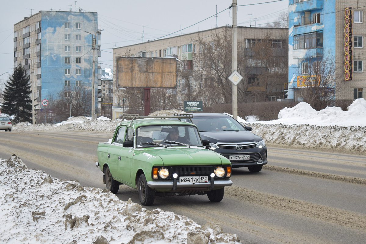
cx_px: 183
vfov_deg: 18.2
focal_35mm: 75
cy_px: 122
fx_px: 762
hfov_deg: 27.0
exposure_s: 1/640
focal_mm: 50
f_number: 5.6
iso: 400
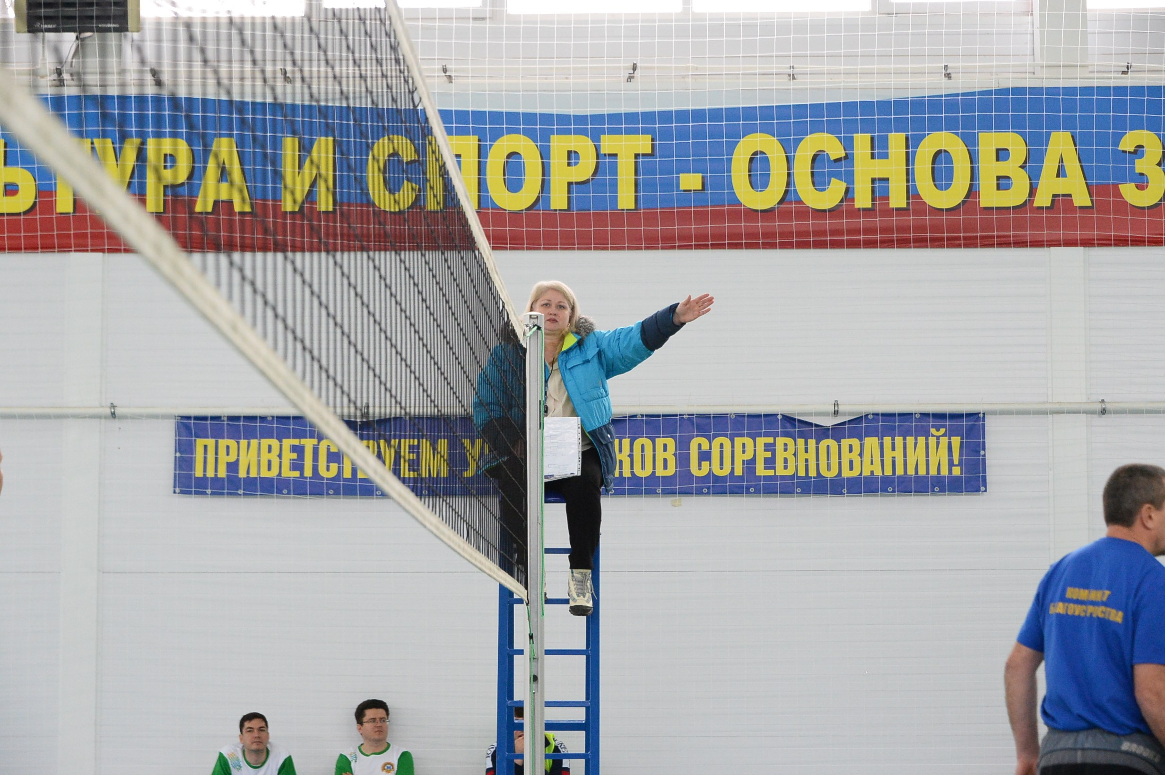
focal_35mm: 90
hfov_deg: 22.6
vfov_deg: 15.2
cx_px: 582
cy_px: 388
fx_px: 2911
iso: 6400
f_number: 5.6
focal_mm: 90
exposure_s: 1/500
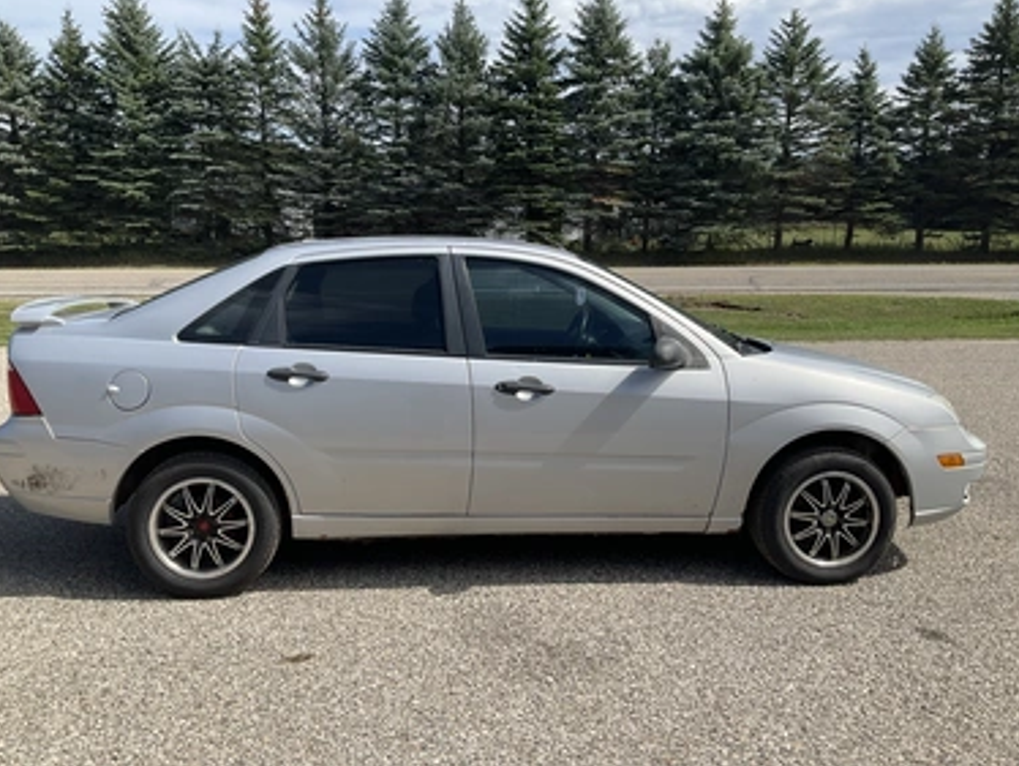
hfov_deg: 58.3
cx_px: 488
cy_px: 360
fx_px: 913
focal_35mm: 31
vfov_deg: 45.5
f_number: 1.8
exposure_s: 1/1984
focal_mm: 3
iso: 25
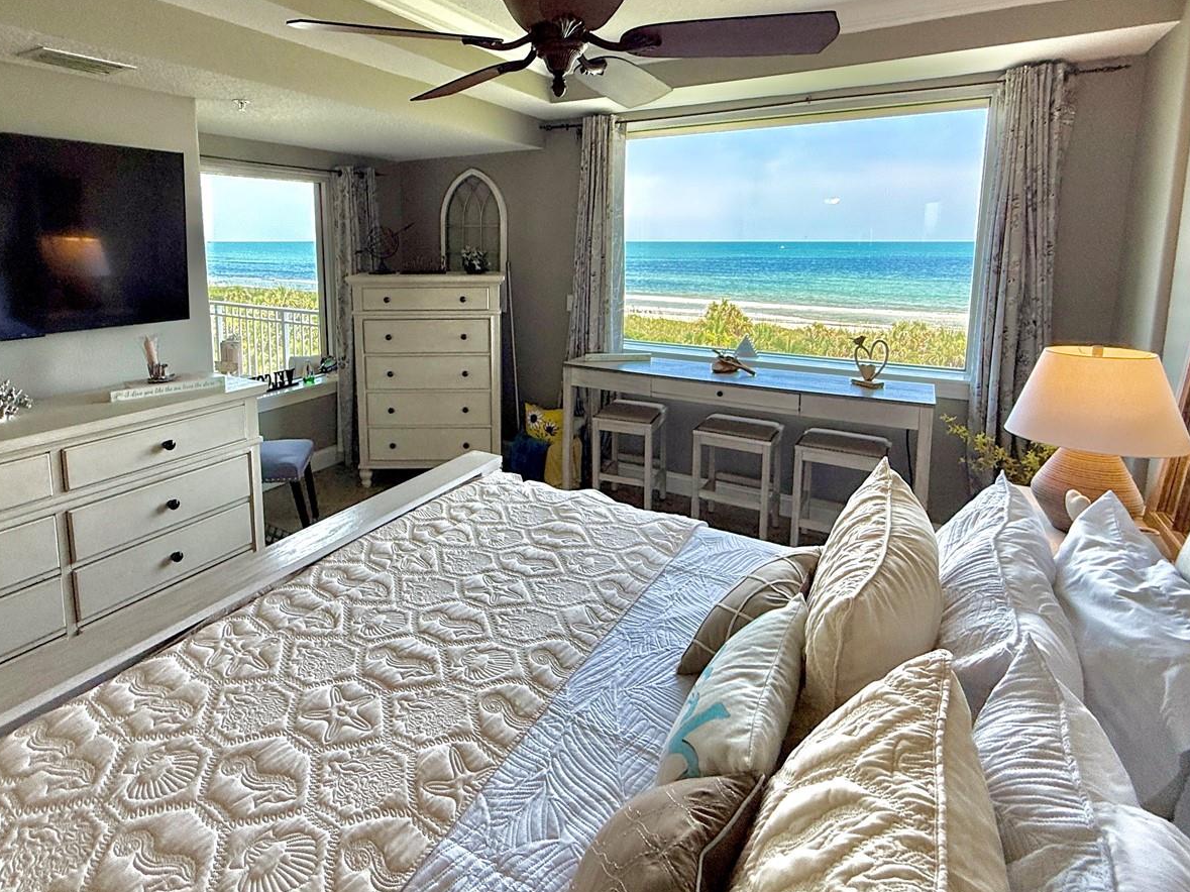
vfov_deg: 67.4
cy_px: 325
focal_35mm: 19
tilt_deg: -7.2
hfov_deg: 84.3
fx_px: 653
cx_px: 521
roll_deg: -1.0
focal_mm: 2.22
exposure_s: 1/128
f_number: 2.2
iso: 64
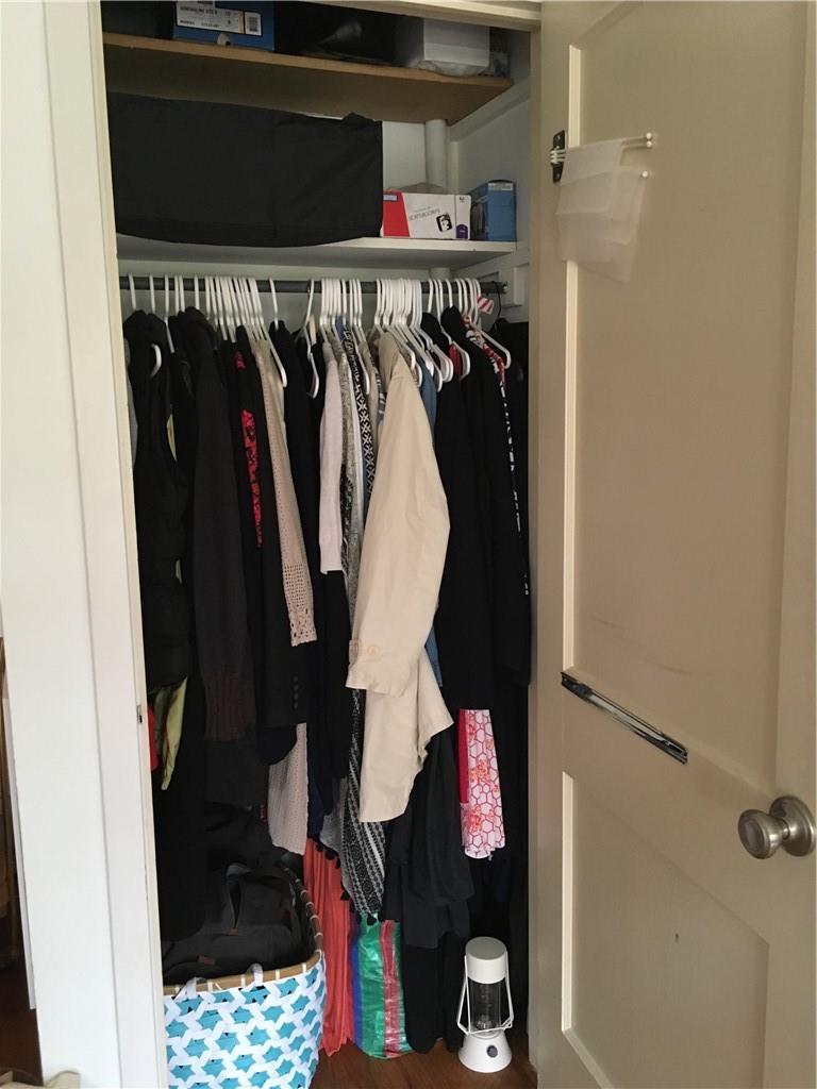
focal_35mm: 29
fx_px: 913
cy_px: 544
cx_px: 408
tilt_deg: -11.2
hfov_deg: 48.2
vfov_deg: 61.7
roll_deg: +1.7
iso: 200
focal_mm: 4.15
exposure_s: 1/24
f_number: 2.2
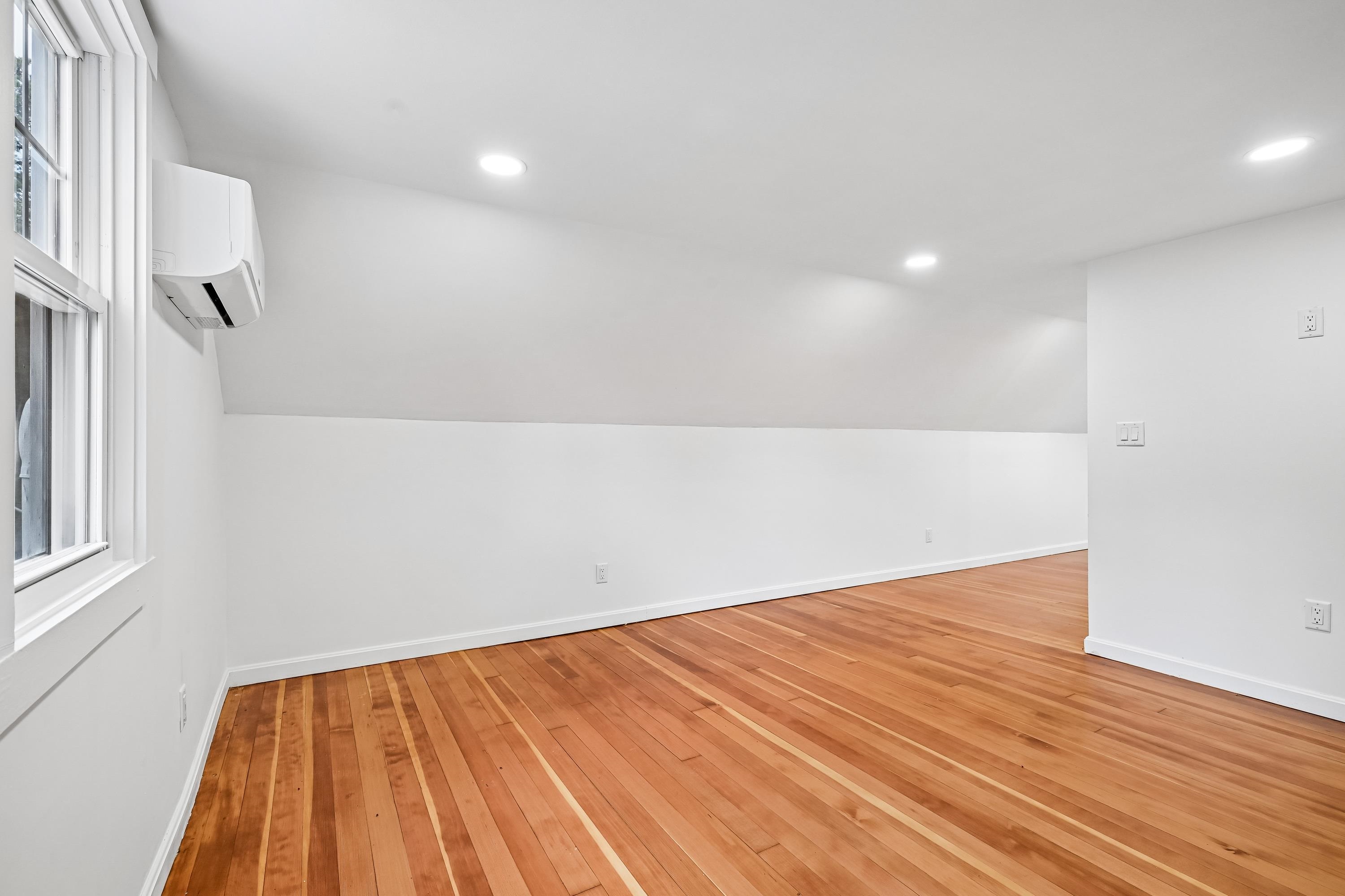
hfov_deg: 96.7
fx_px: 598
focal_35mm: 16
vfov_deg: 73.7
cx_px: 672
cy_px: 448
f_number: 8
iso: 400
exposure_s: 1/20
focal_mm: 16
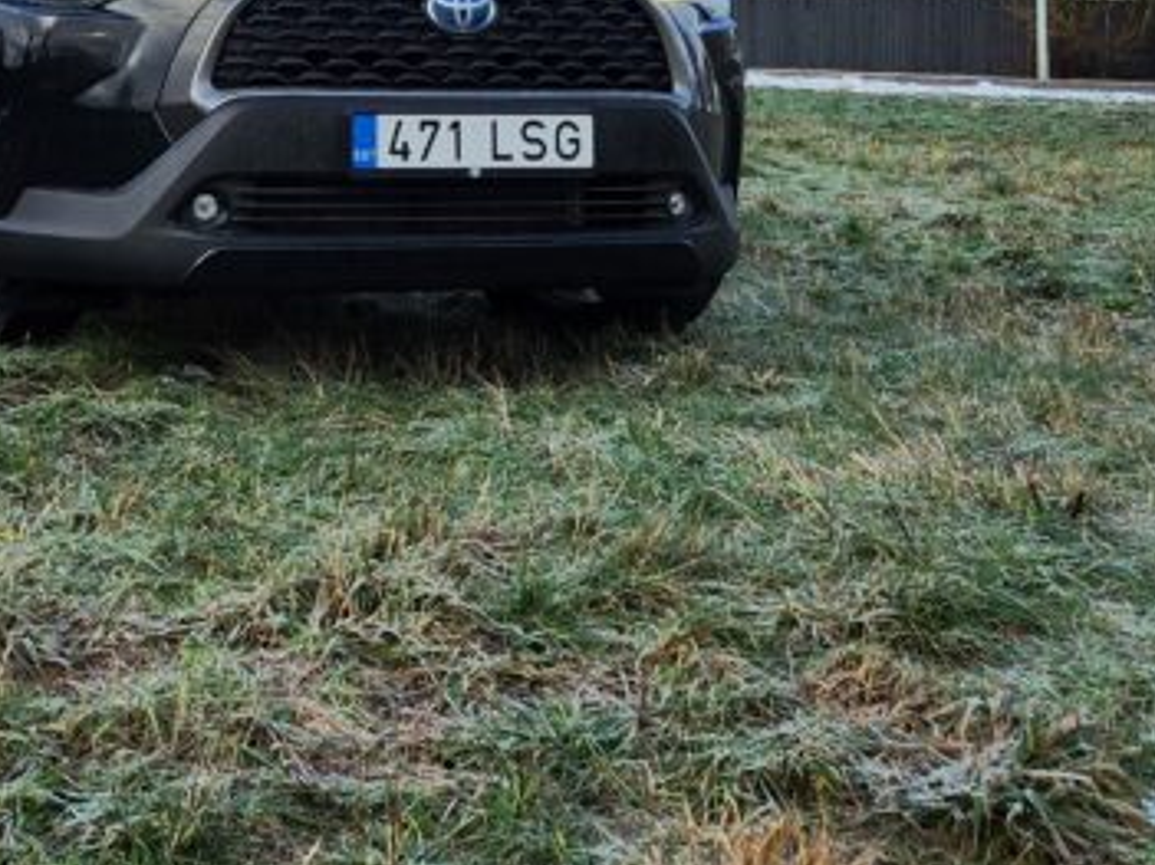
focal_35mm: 70
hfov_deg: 27.3
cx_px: 237
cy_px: -280
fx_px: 2335
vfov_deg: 19.3
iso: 50
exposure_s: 1/626
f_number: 1.8
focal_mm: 5
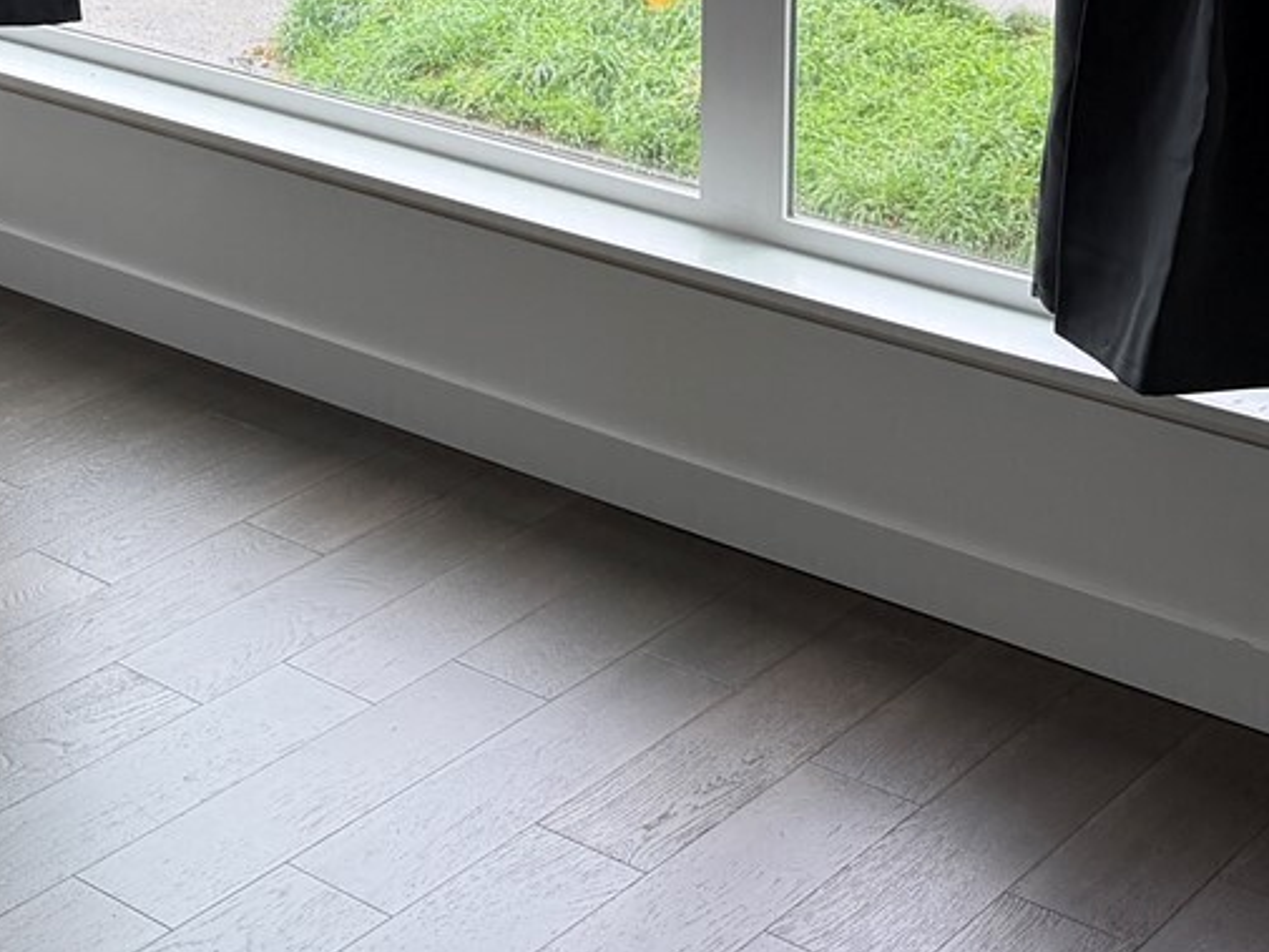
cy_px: -367
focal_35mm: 76
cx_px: -58
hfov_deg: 24.3
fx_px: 2787
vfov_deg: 17.8
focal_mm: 6.76
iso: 100
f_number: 1.78
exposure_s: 1/120
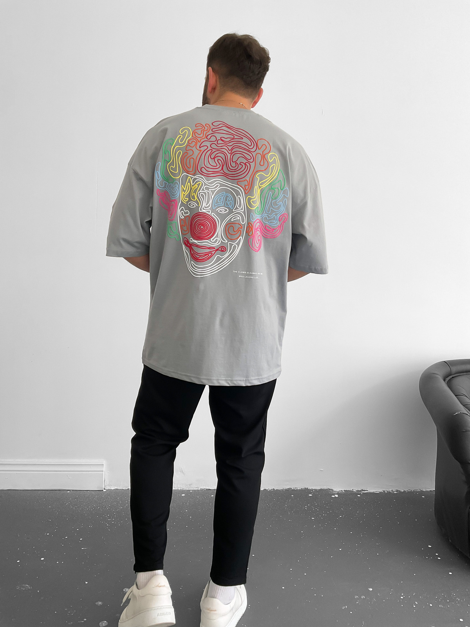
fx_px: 525
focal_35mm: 29
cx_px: 235
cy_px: 314
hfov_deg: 48.2
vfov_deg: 61.7
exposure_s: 1/120
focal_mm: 3
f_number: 1.8
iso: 50
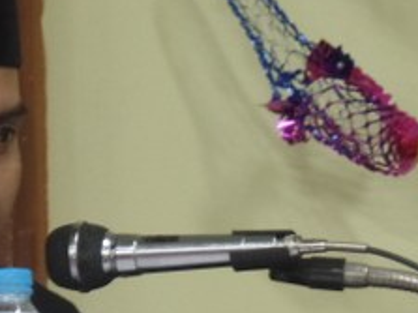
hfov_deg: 3.2
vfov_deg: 2.4
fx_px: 7507
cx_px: -47
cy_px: 201
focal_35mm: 622
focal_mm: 38.6
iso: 640
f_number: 4.8
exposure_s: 1/15
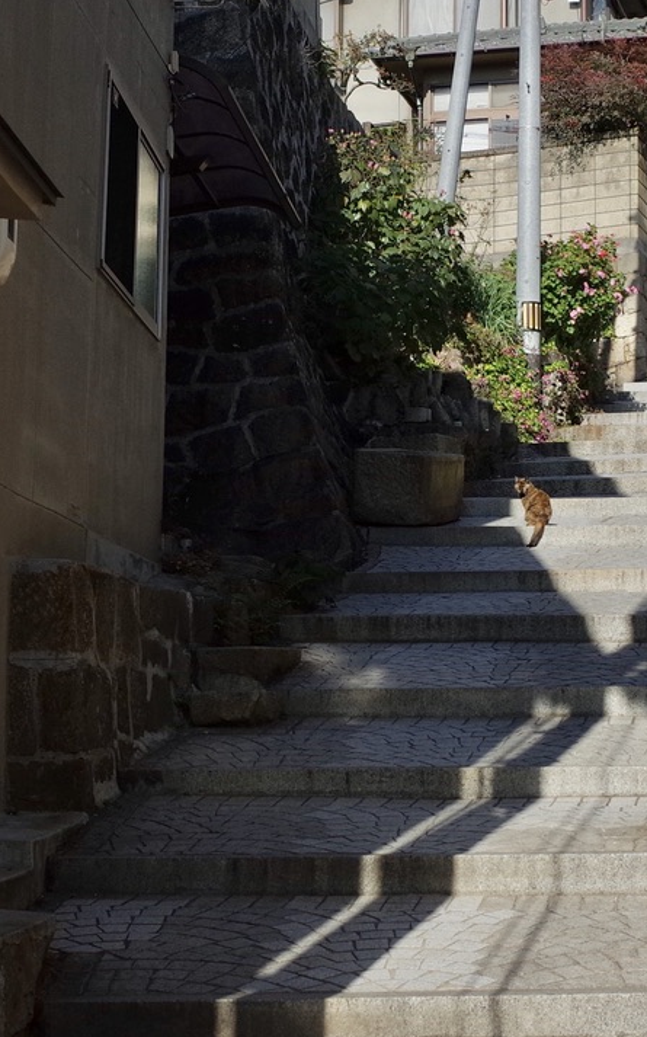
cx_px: 417
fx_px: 2062
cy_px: 517
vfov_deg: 28.2
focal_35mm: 73
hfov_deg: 17.8
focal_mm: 18.3
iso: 100
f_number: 4
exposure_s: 1/1600
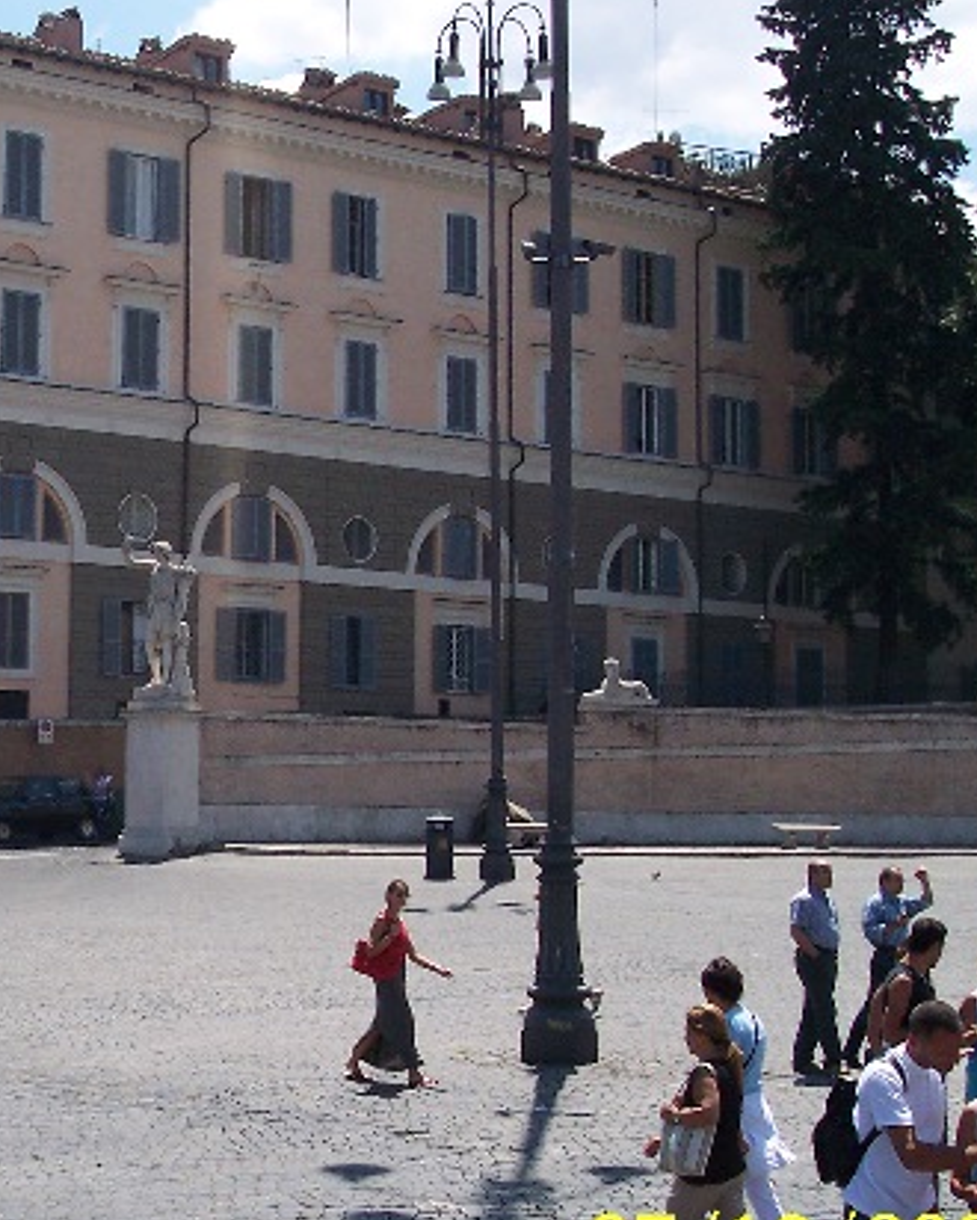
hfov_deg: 20.5
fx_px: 2600
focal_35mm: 72
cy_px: 583
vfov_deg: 26.4
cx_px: -21
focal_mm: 8
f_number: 4.8
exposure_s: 1/700
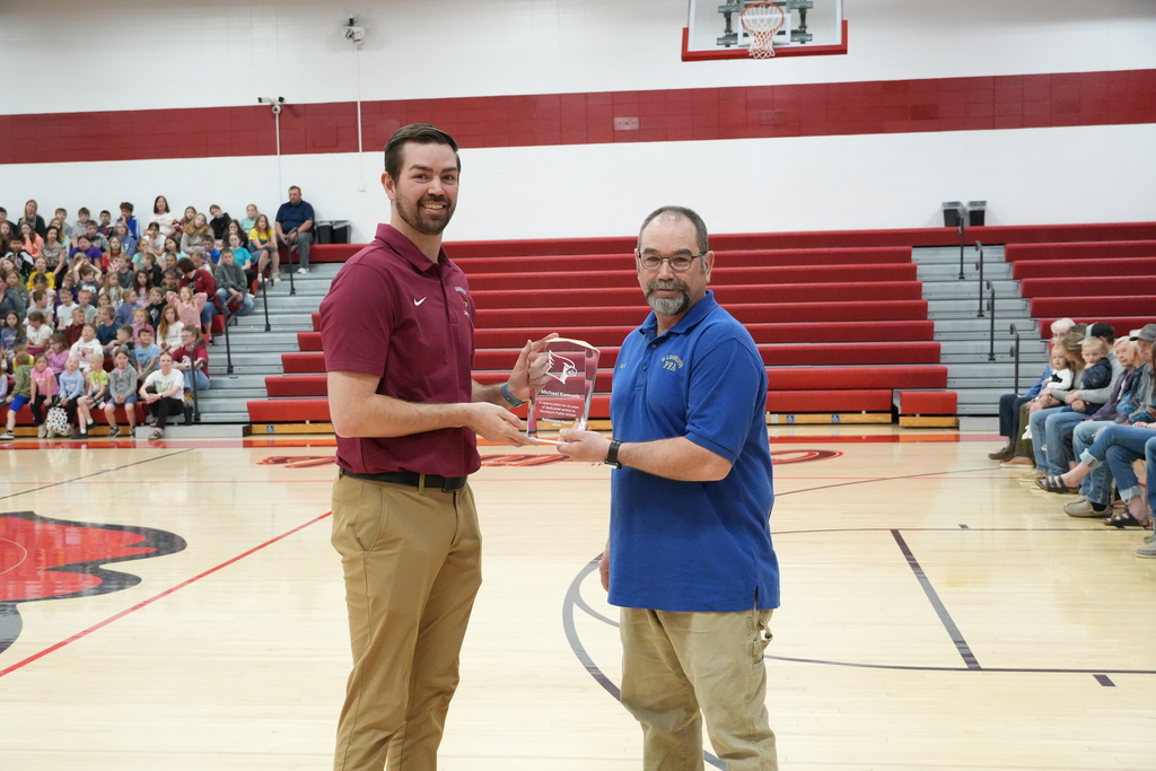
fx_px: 1493
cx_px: 578
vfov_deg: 29.0
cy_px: 386
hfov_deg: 42.3
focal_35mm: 46
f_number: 4.5
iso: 4000
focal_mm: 31
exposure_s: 1/250
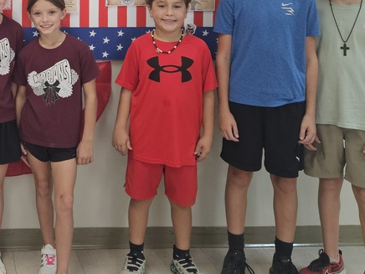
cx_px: -10
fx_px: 569
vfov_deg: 25.6
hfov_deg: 32.4
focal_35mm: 54
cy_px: -6
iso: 320
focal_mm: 5.4
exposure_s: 1/120
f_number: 1.8
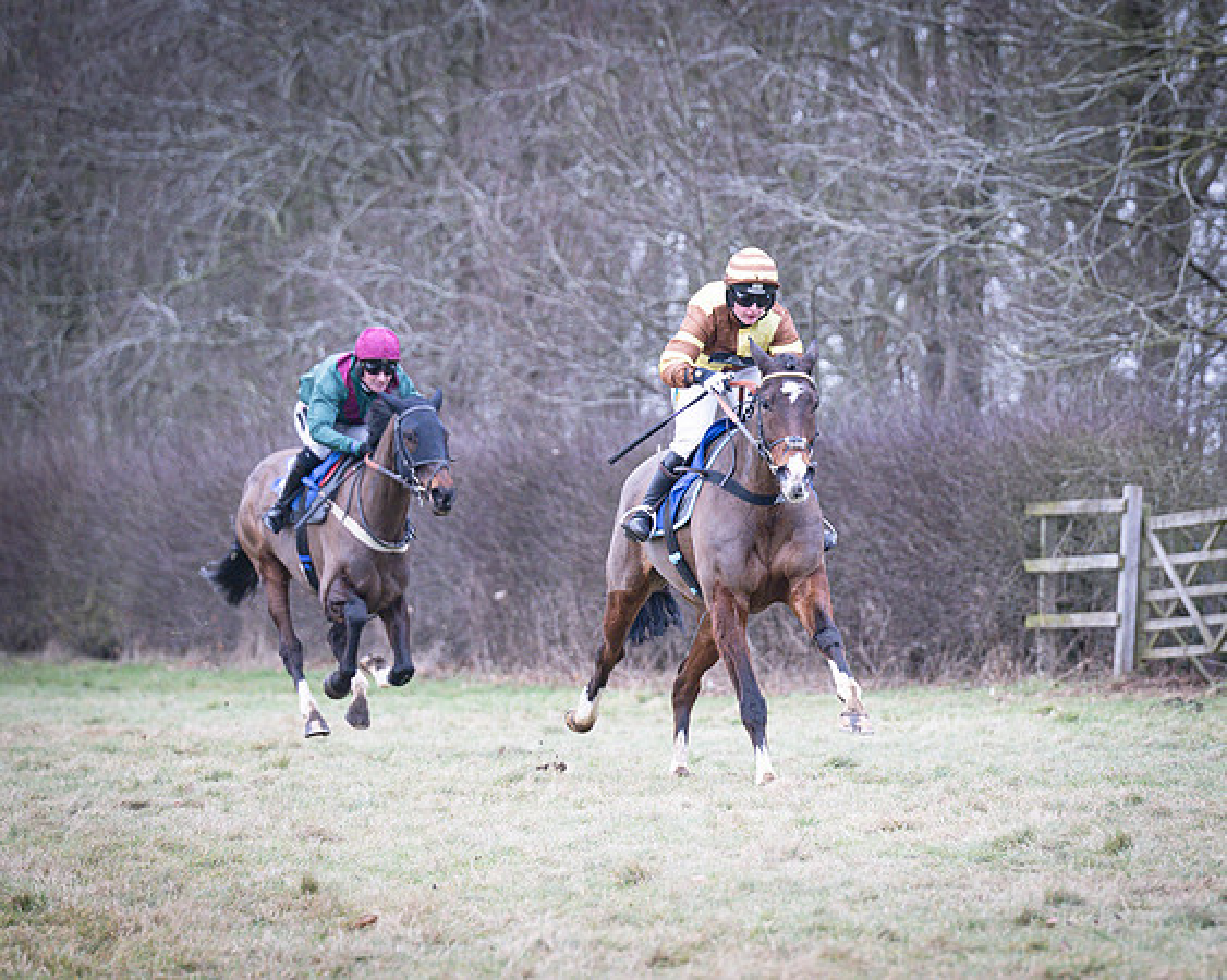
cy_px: 552
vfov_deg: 7.2
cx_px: 809
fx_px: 7842
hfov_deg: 8.9
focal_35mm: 216
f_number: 2.8
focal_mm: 105
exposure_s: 1/1250
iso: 400
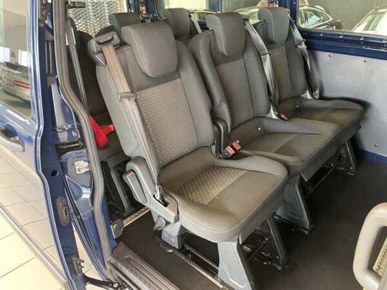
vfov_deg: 53.1
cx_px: 194
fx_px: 291
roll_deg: +1.7
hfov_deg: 67.3
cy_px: 145
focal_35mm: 26
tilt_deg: -23.0
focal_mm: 4.2
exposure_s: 1/44
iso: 500
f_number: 1.6
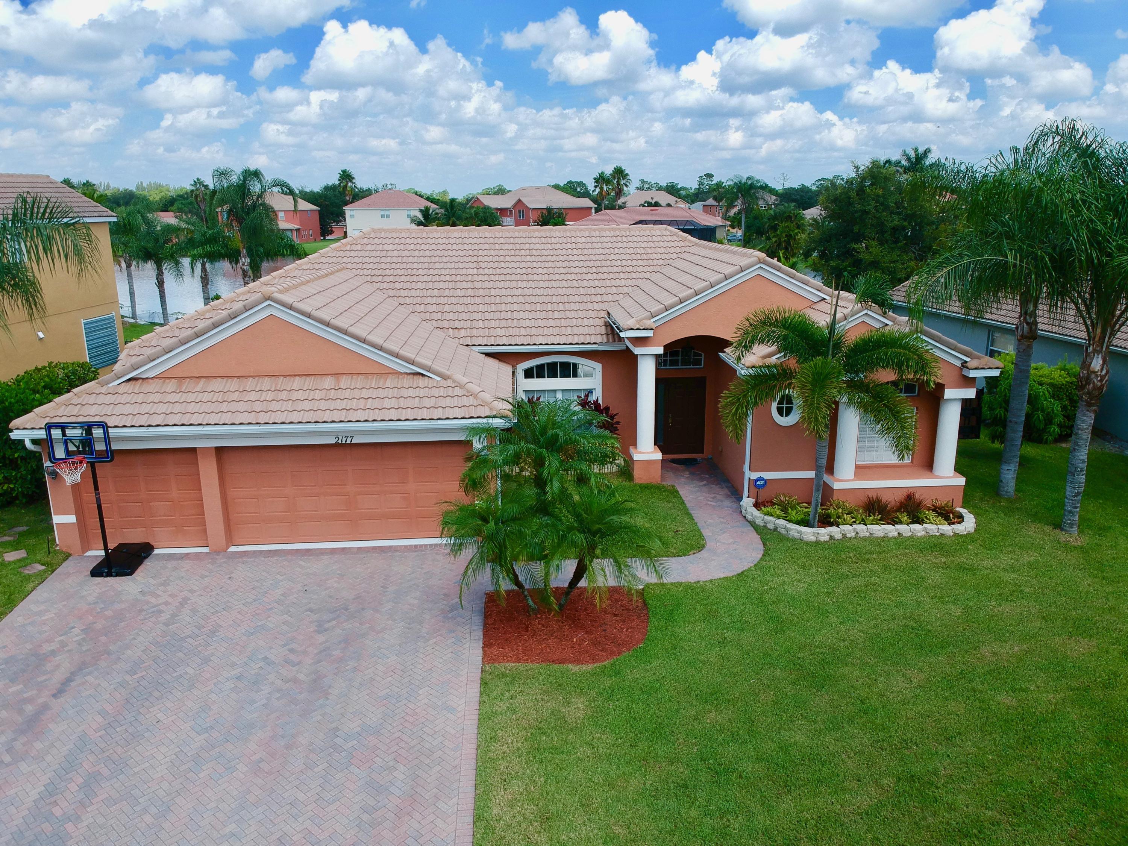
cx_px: 564
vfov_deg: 54.9
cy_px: 423
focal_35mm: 25
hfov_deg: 69.4
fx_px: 815
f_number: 2.6
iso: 100
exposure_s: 1/1000
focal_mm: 4.49
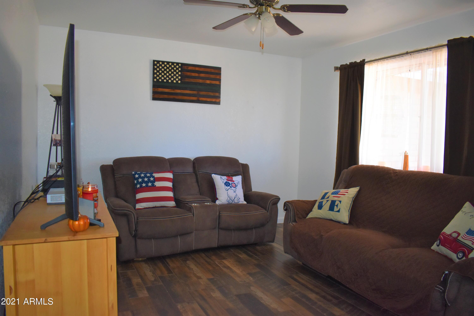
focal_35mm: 27
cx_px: 237
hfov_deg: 67.4
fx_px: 355
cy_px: 158
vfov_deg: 47.9
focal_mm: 18
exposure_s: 1/125
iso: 1000
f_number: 3.5
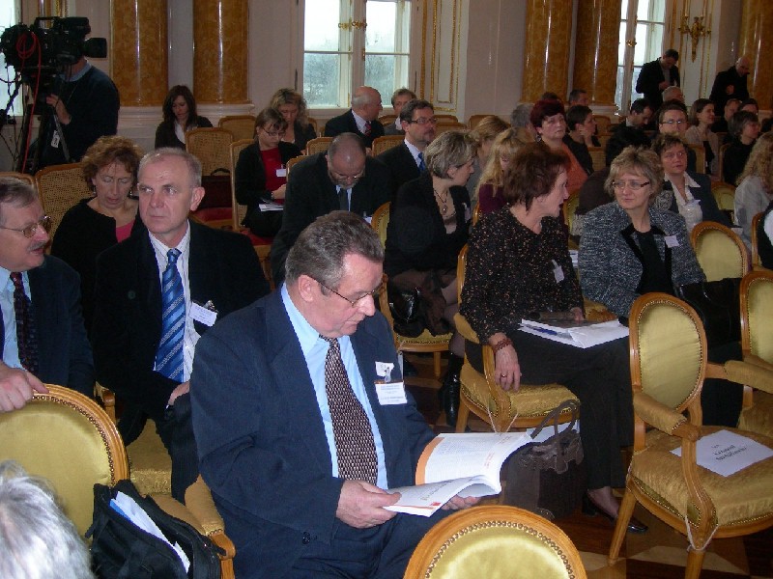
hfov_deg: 49.0
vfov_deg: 37.7
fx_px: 849
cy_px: 290
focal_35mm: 38
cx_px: 386
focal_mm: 7.8
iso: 176
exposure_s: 1/60.1
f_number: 2.8
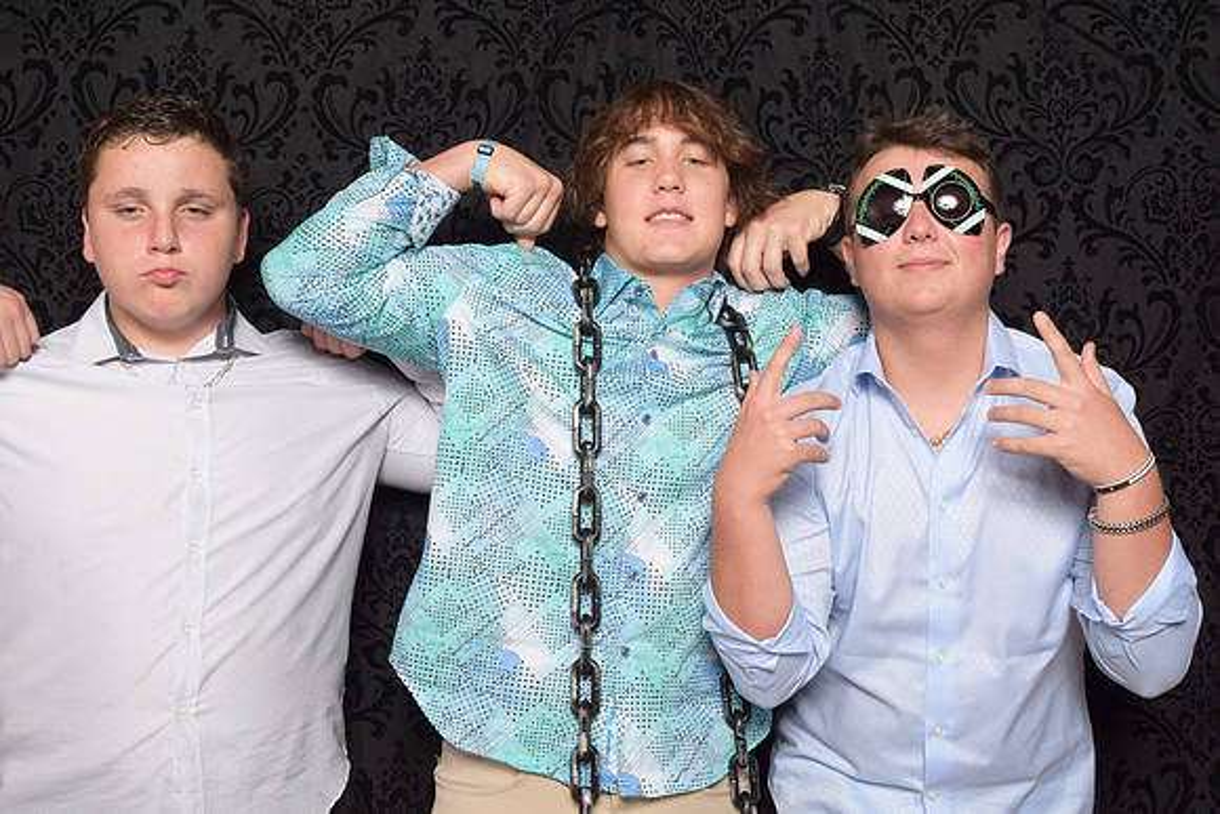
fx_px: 1322
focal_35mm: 39
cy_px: 407
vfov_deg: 34.2
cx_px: 610
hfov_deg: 49.5
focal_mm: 26
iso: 500
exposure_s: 1/60
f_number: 20
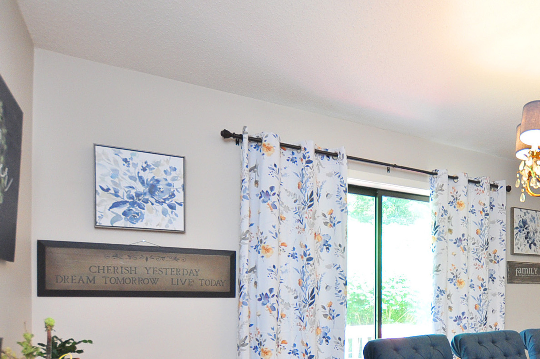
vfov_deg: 45.2
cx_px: 414
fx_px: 405
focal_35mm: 27
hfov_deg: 63.0
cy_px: 292
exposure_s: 1/40
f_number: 3.5
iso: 640
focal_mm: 10
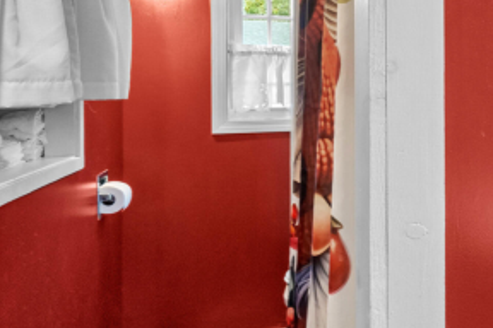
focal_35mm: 39
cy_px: 63
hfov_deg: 39.2
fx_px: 534
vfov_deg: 33.2
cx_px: 560
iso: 400
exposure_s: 1/8
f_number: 8
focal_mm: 10
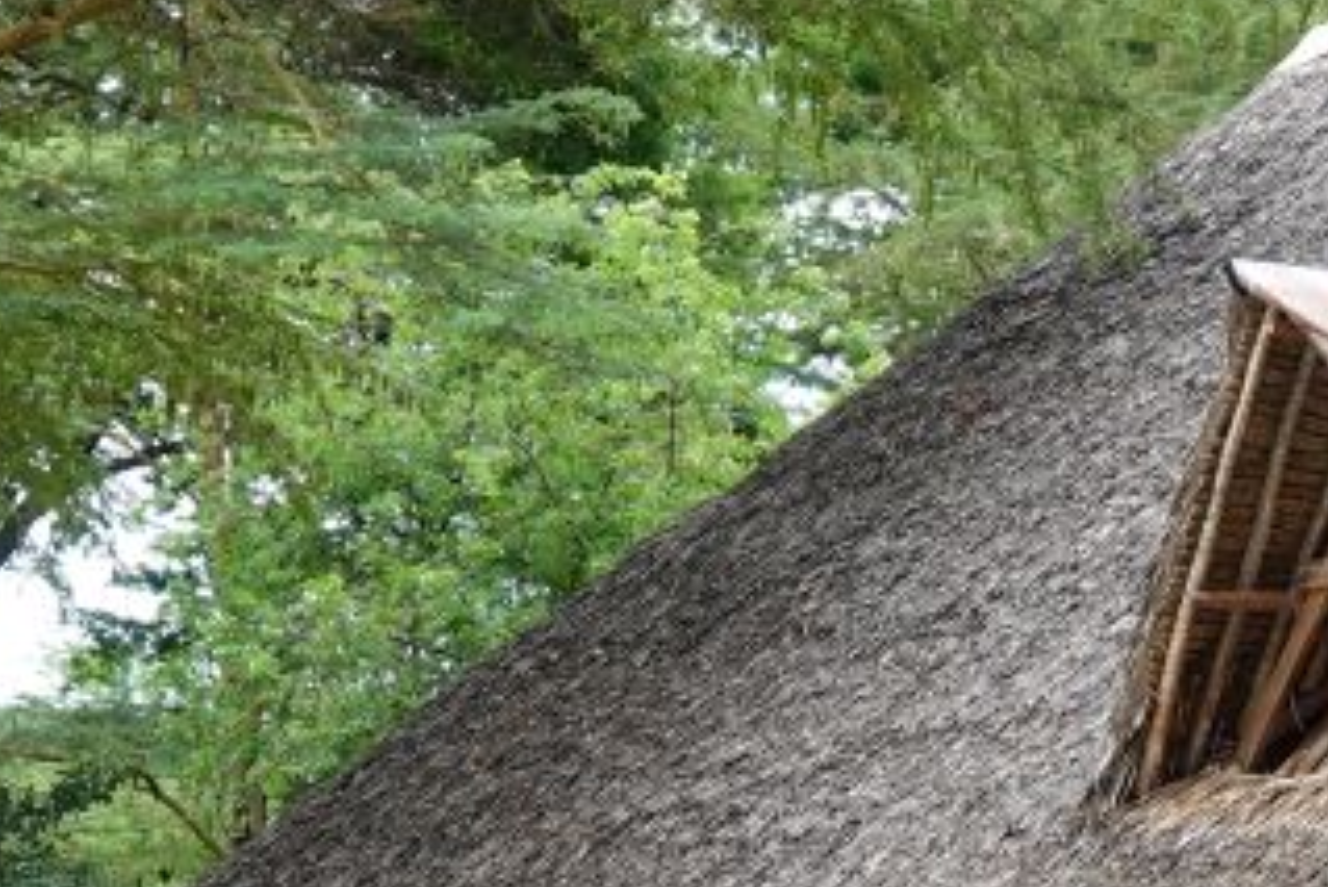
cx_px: 1166
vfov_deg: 8.8
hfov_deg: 13.2
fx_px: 5683
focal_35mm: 154
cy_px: 1108
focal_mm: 15.17
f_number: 3.2
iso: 100
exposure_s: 1/125
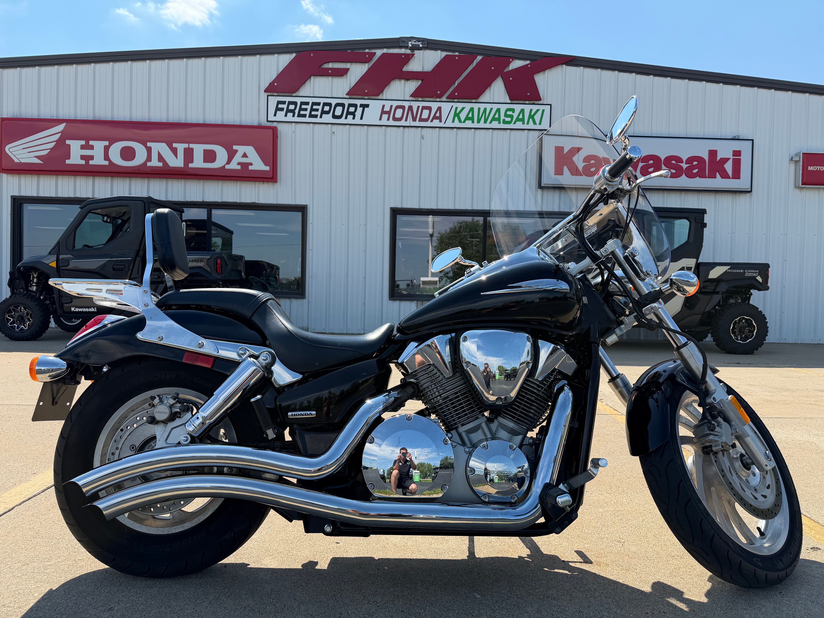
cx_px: 412
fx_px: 571
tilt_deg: -1.8
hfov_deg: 71.6
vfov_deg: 56.8
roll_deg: -1.3
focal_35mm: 24
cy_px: 309
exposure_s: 1/2907
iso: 80
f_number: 1.78
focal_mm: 6.76
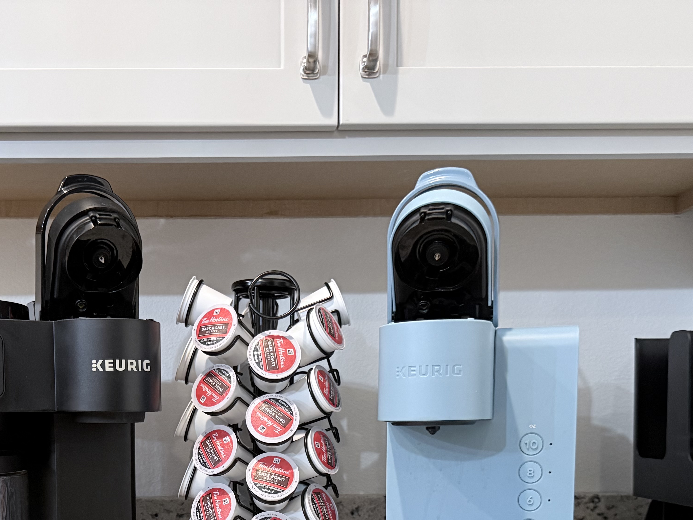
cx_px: 216
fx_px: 921
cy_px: 497
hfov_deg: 40.6
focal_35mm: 46
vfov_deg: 29.8
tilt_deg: -3.8
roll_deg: +1.2
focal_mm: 6.76
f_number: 1.78
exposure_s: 1/60
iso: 320
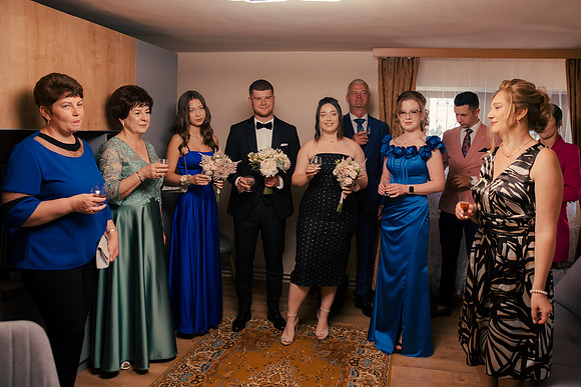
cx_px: 309
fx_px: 461
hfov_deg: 64.4
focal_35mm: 29
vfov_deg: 45.5
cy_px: 174
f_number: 3.2
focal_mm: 26
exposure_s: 1/200
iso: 800
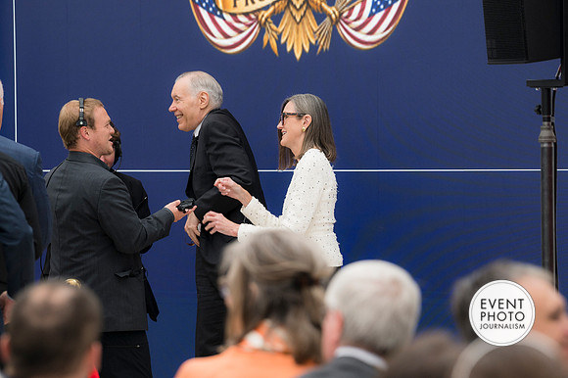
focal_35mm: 225
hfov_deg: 9.2
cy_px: 189
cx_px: 284
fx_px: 3548
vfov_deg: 6.1
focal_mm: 150
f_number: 4
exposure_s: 1/160
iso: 360
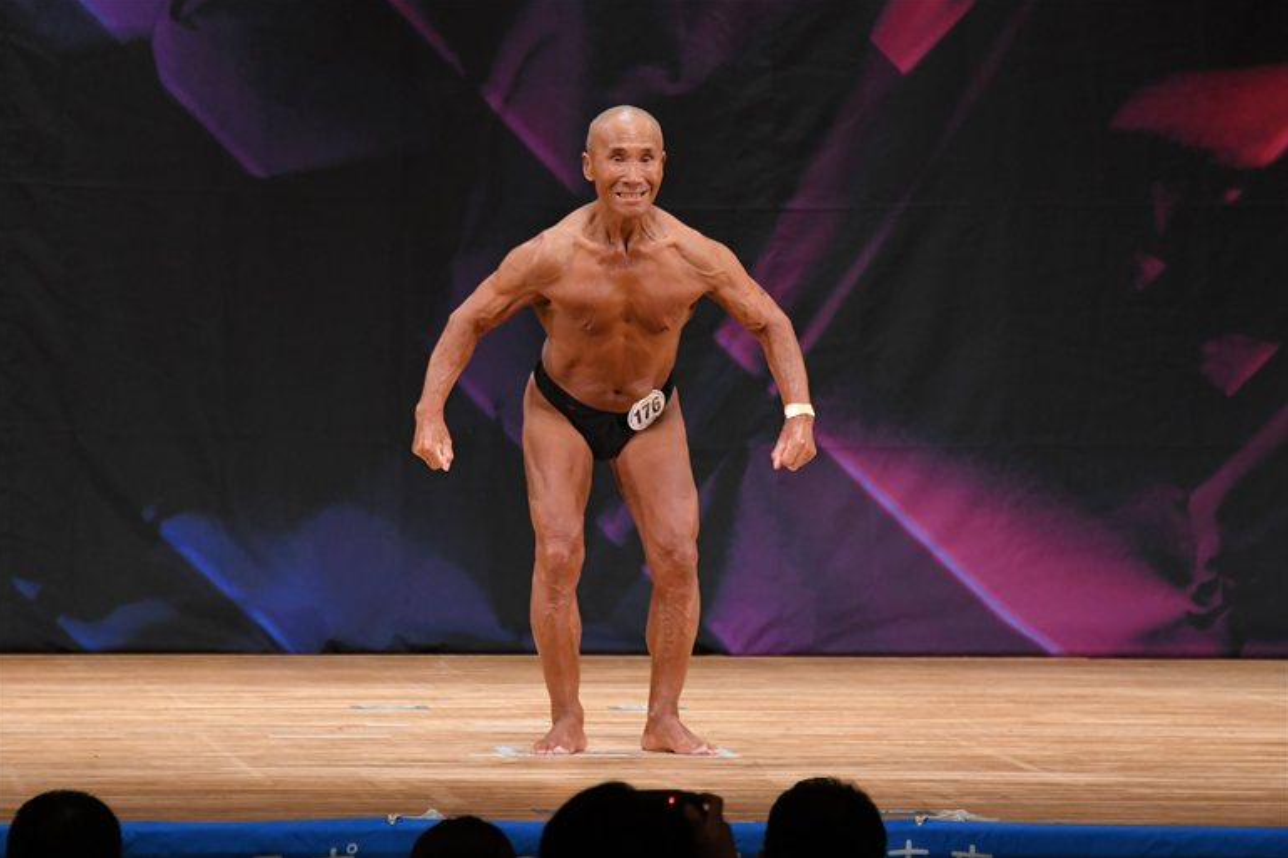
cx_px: 641
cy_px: 428
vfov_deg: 4.5
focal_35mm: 302
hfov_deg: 6.8
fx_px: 10802
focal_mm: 200
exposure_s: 1/400
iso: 3200
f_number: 5.6
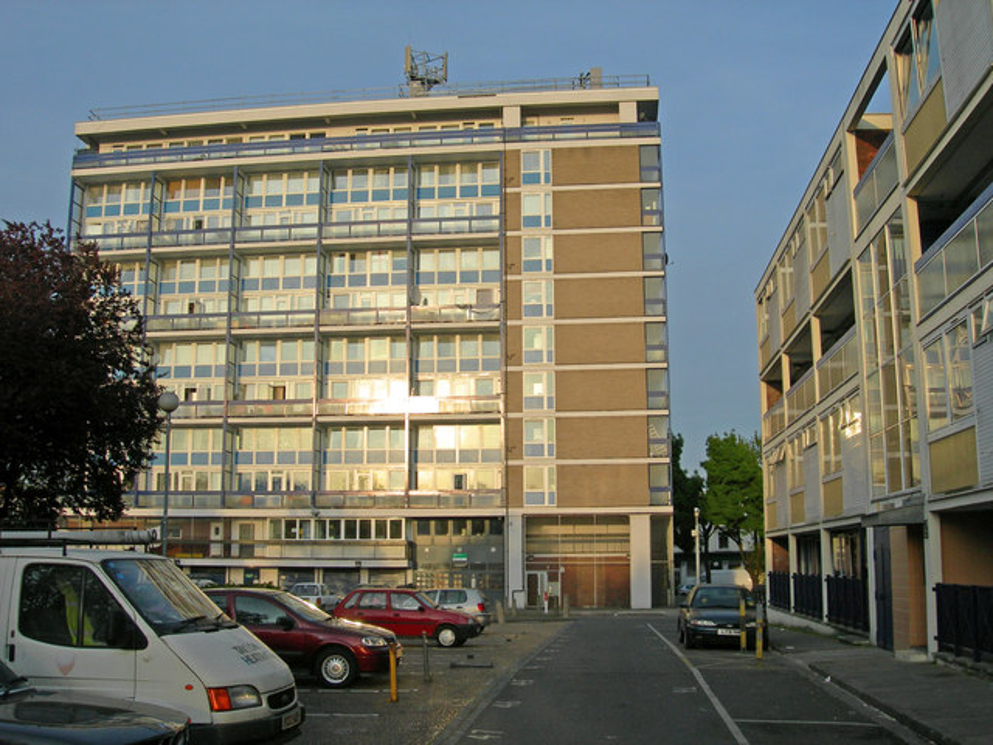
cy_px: 372
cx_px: 496
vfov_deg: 37.7
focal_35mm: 38
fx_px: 1090
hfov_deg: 49.0
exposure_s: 1/364
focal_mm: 7.8
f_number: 4.8
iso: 50
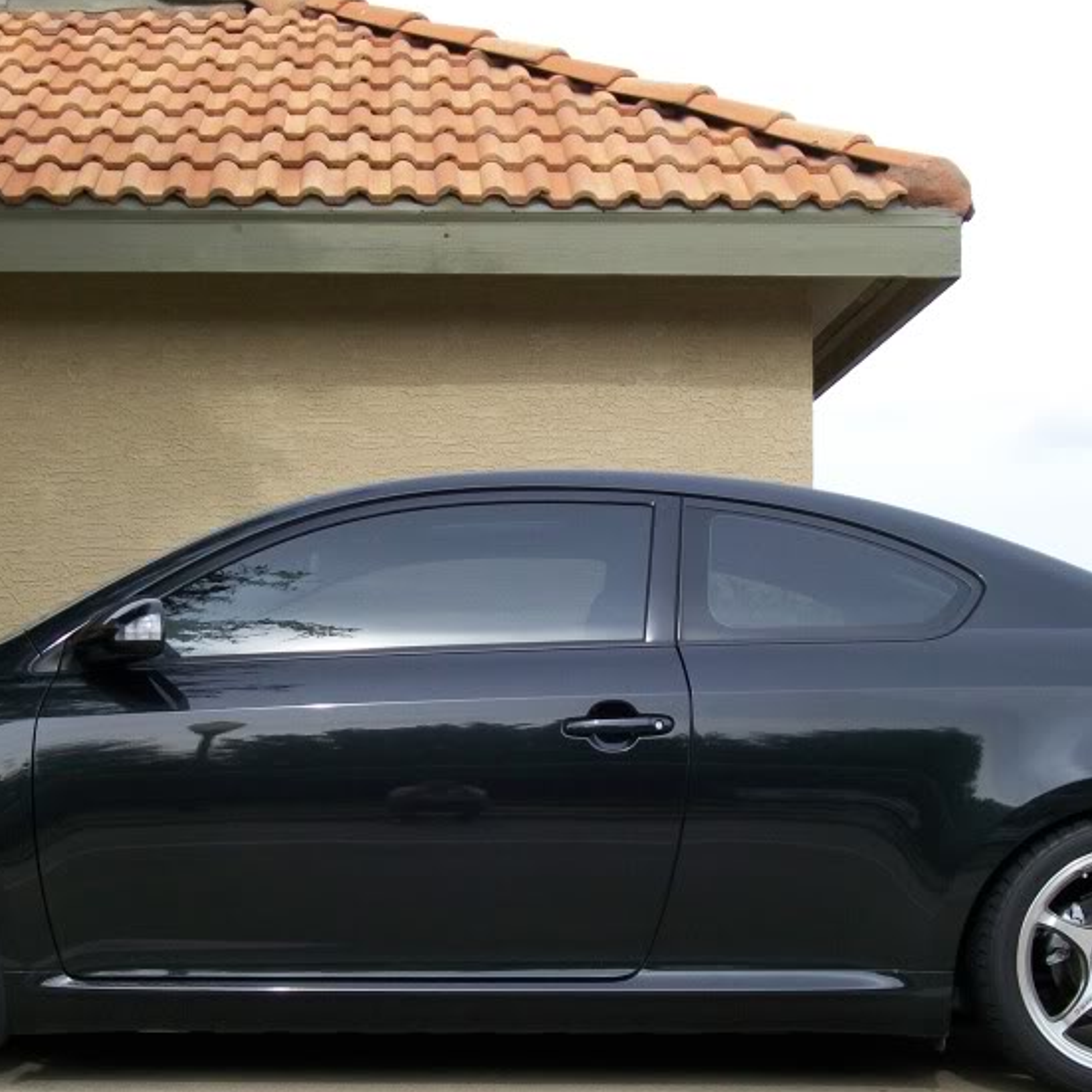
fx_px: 2463
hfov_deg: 25.0
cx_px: 464
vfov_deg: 24.8
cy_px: 749
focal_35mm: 69
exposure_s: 1/400
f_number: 3.1
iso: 64
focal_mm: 7.6
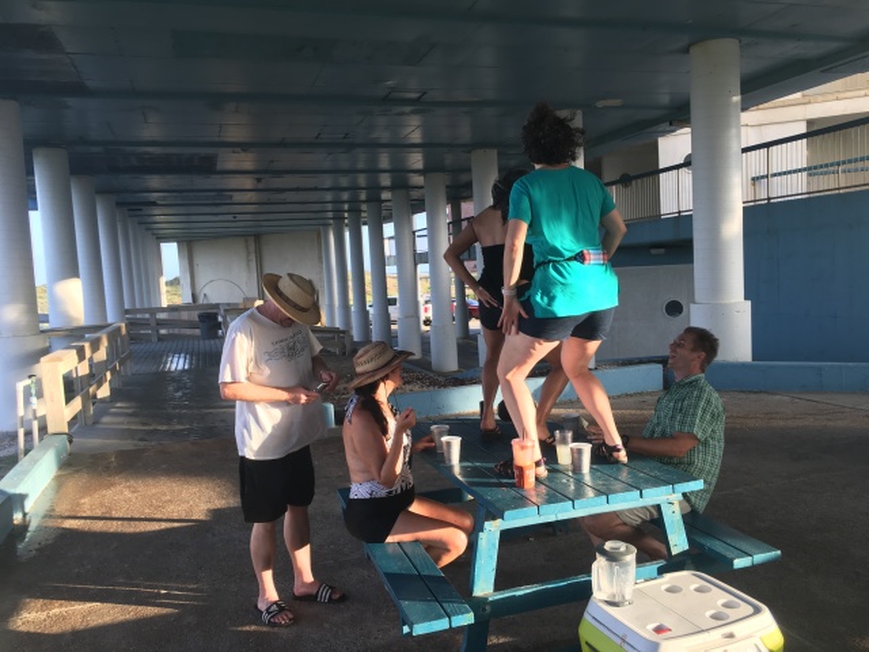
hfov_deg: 61.7
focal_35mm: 29
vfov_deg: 48.2
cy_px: 326
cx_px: 434
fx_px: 728
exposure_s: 1/120
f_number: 2.2
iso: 25
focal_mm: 4.15
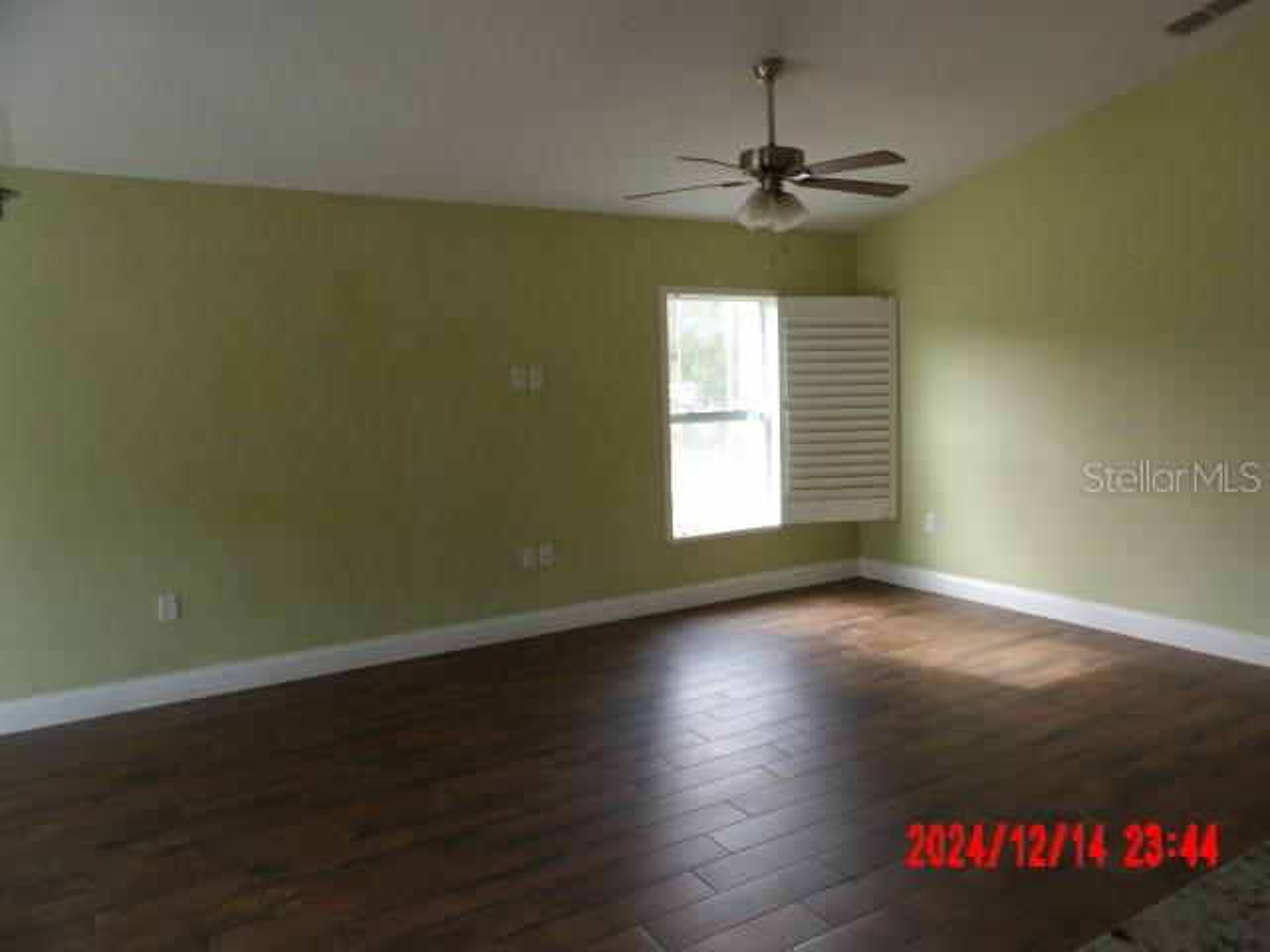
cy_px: 476
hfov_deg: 71.6
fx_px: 881
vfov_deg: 56.8
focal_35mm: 24
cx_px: 635
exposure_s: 1/33
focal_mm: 4.3
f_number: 3.2
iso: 180
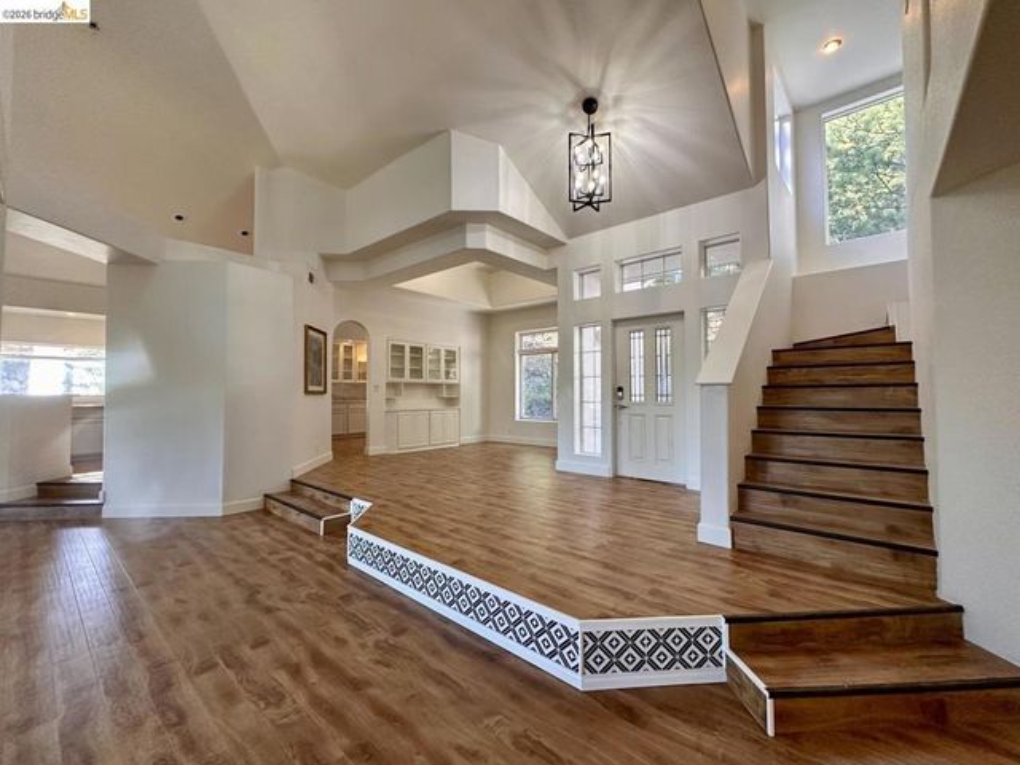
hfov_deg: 102.1
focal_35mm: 14
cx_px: 510
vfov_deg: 85.7
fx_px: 413
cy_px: 382
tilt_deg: +3.2
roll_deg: -1.3
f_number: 2.2
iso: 250
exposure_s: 1/120
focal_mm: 2.22
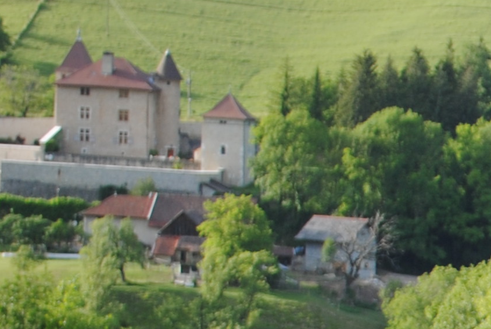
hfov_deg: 8.6
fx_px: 3005
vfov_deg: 6.1
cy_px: 598
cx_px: 1121
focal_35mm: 220
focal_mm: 32
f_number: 6.3
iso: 100
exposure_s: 1/160
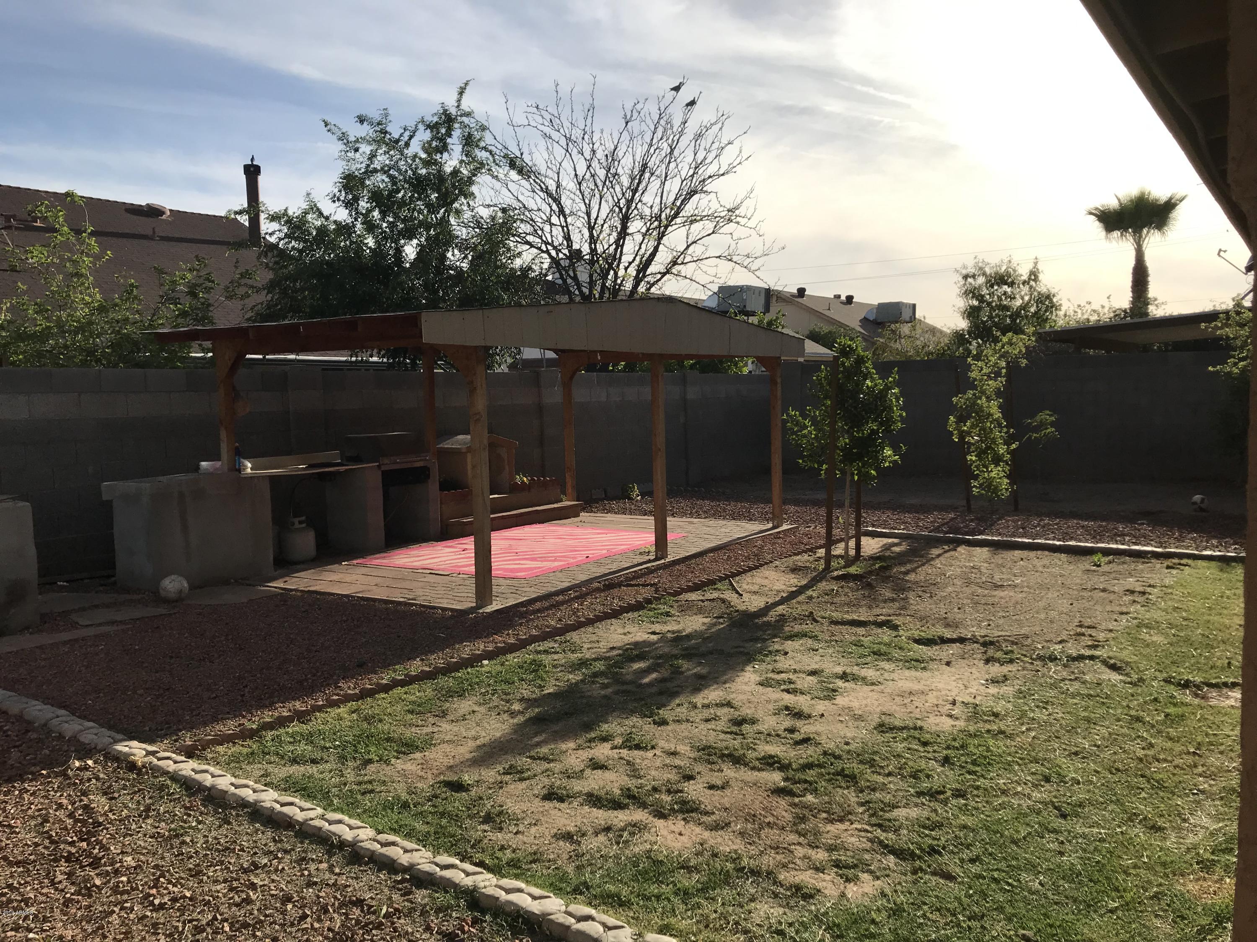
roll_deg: +1.3
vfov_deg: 49.7
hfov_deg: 63.4
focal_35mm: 28
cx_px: 628
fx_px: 1017
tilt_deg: -4.4
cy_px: 471
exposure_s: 1/3300
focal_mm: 3.99
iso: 20
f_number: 1.8
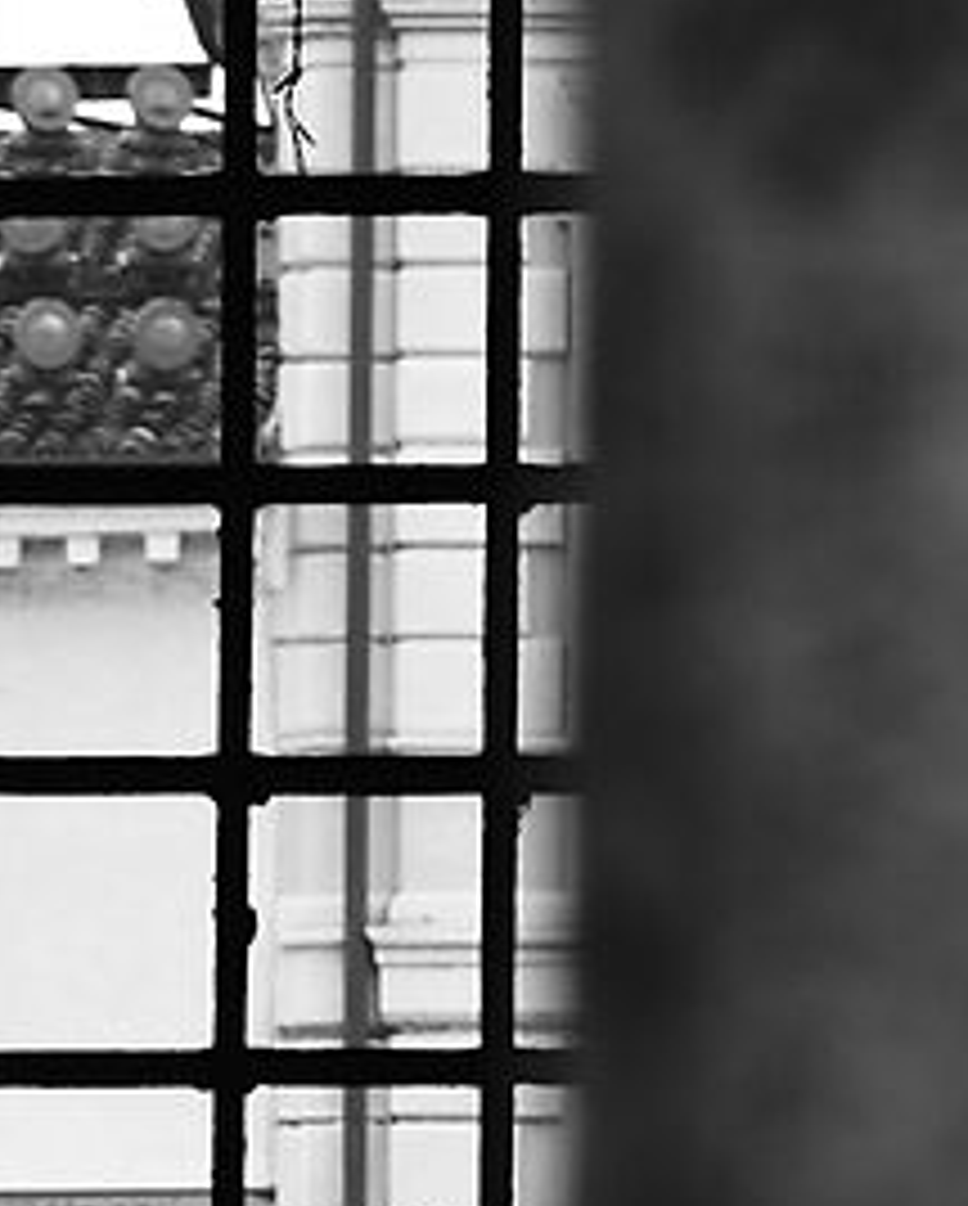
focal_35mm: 420
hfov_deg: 3.7
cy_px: 2997
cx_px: 36
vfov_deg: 4.5
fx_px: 15015
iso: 100
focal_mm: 50
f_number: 4
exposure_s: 1/250
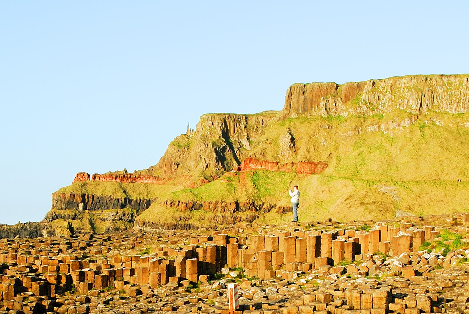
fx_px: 1057
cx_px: 180
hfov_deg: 25.0
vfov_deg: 16.2
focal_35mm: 81
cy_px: 381
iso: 100
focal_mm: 22
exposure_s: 1/125
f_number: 5.6
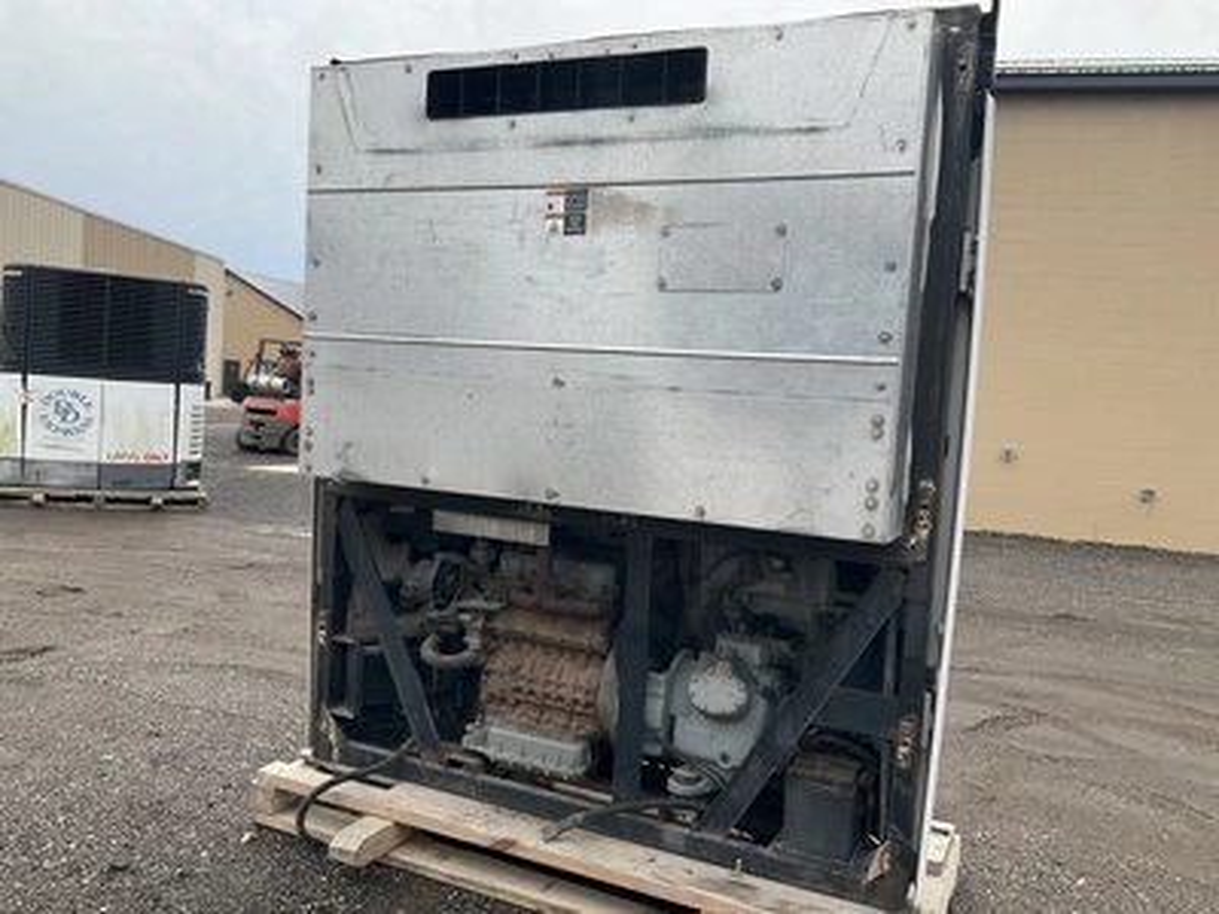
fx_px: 1021
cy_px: 457
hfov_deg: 61.7
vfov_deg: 48.2
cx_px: 610
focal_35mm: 29
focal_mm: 3
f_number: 1.8
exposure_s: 1/1098
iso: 25
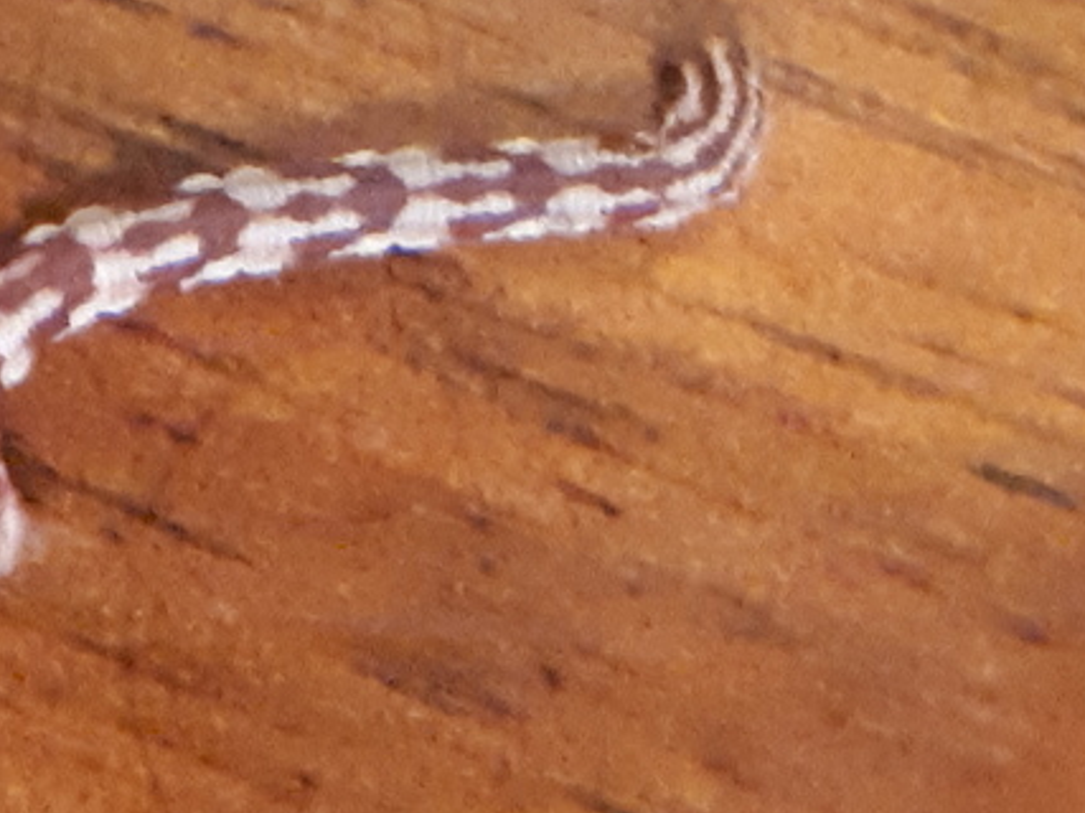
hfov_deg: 35.2
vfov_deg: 26.8
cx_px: 347
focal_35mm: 54
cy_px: 246
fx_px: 1692
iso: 1250
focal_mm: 3.6
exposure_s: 1/17
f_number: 1.9
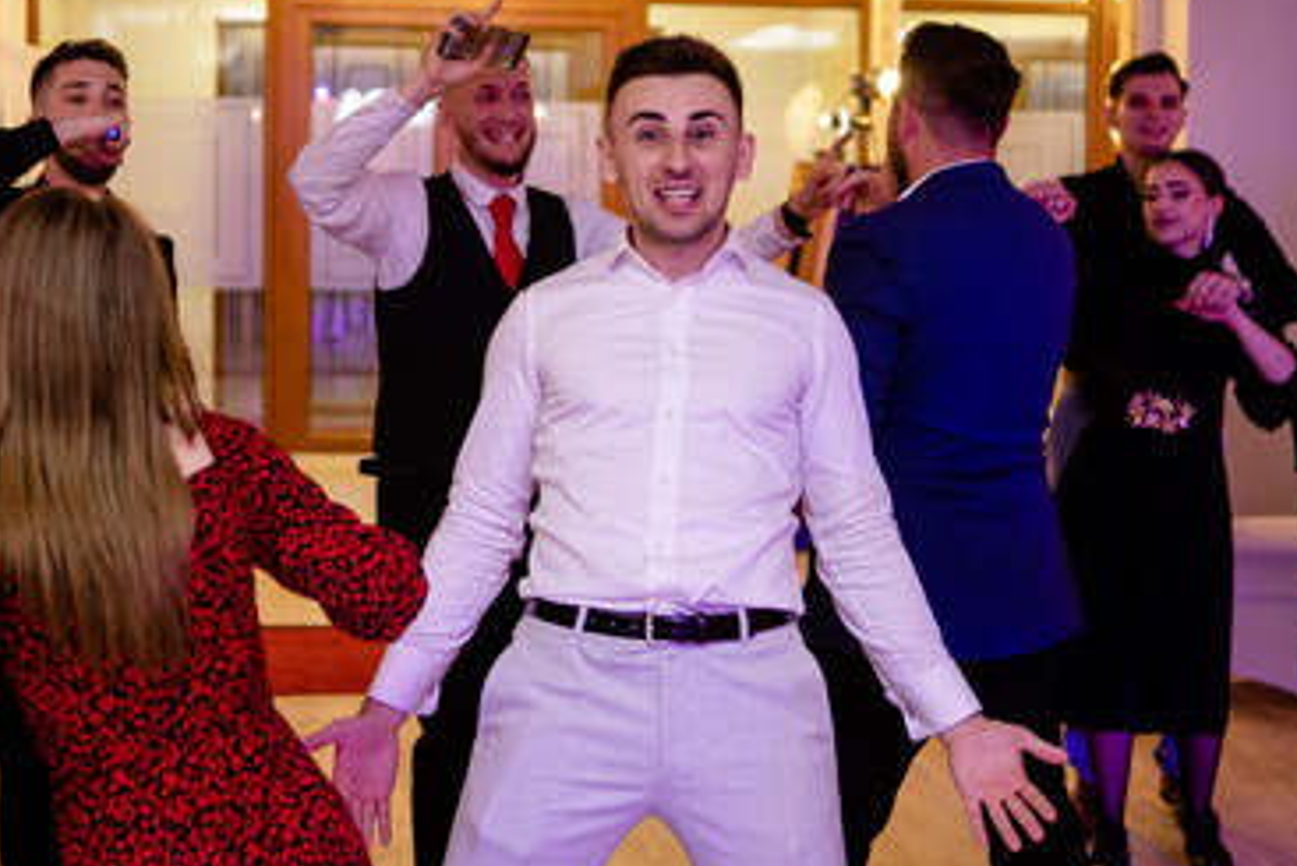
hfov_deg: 32.9
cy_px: 249
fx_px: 2198
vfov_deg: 22.1
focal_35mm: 61
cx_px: 615
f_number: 1.4
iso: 640
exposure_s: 1/200
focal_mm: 23
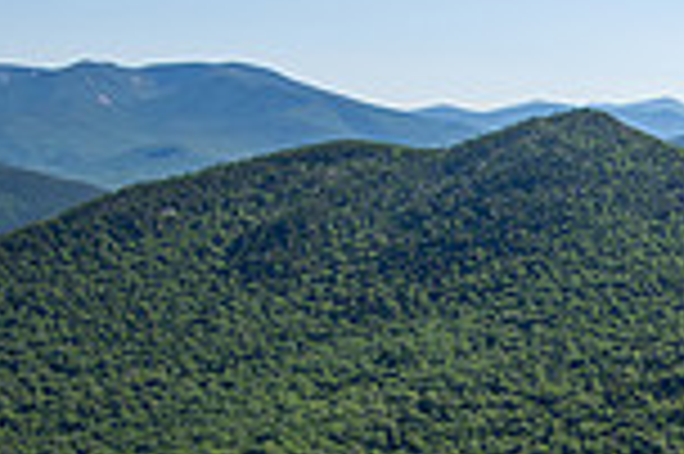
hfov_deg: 23.1
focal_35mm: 61
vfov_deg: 21.3
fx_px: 1158
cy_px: 476
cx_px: 1138
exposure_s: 1/500
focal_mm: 16
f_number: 5
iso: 100
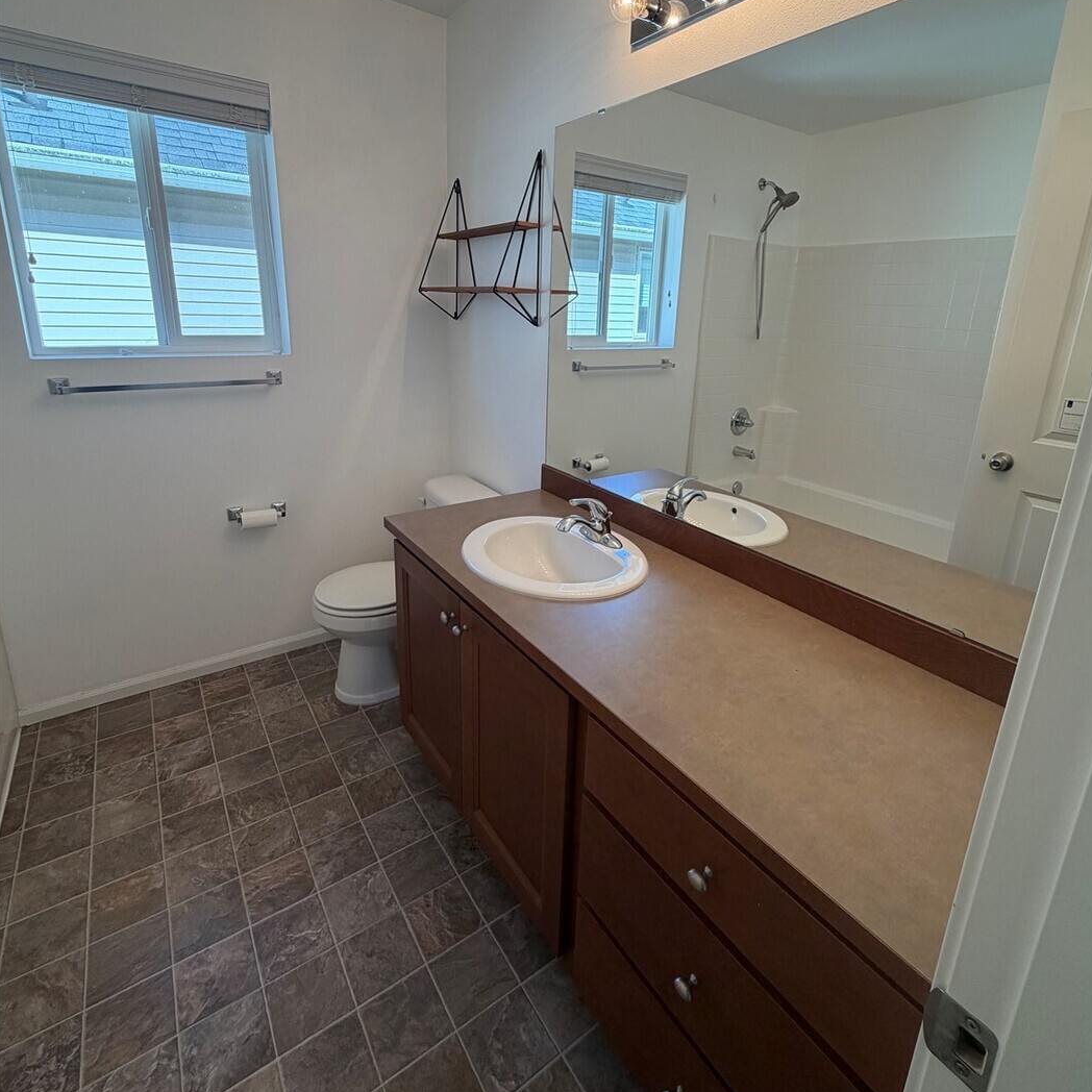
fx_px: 607
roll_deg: -2.1
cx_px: 560
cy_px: 470
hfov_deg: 84.0
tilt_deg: -14.8
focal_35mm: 17
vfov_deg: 83.5
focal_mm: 2.22
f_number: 2.2
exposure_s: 1/120
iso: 80
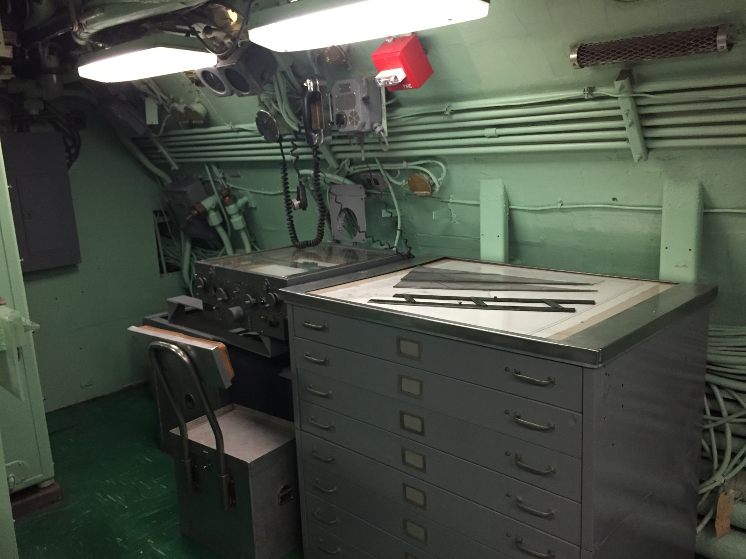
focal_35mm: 29
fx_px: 625
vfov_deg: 48.2
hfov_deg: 61.7
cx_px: 373
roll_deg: +2.3
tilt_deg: -11.5
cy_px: 280
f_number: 2.2
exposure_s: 1/30
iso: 250
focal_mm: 4.15
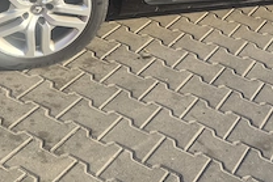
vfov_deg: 19.0
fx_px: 524
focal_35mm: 69
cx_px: 194
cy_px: -14
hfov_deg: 28.9
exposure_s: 1/1840
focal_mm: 5.4
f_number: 1.8
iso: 80
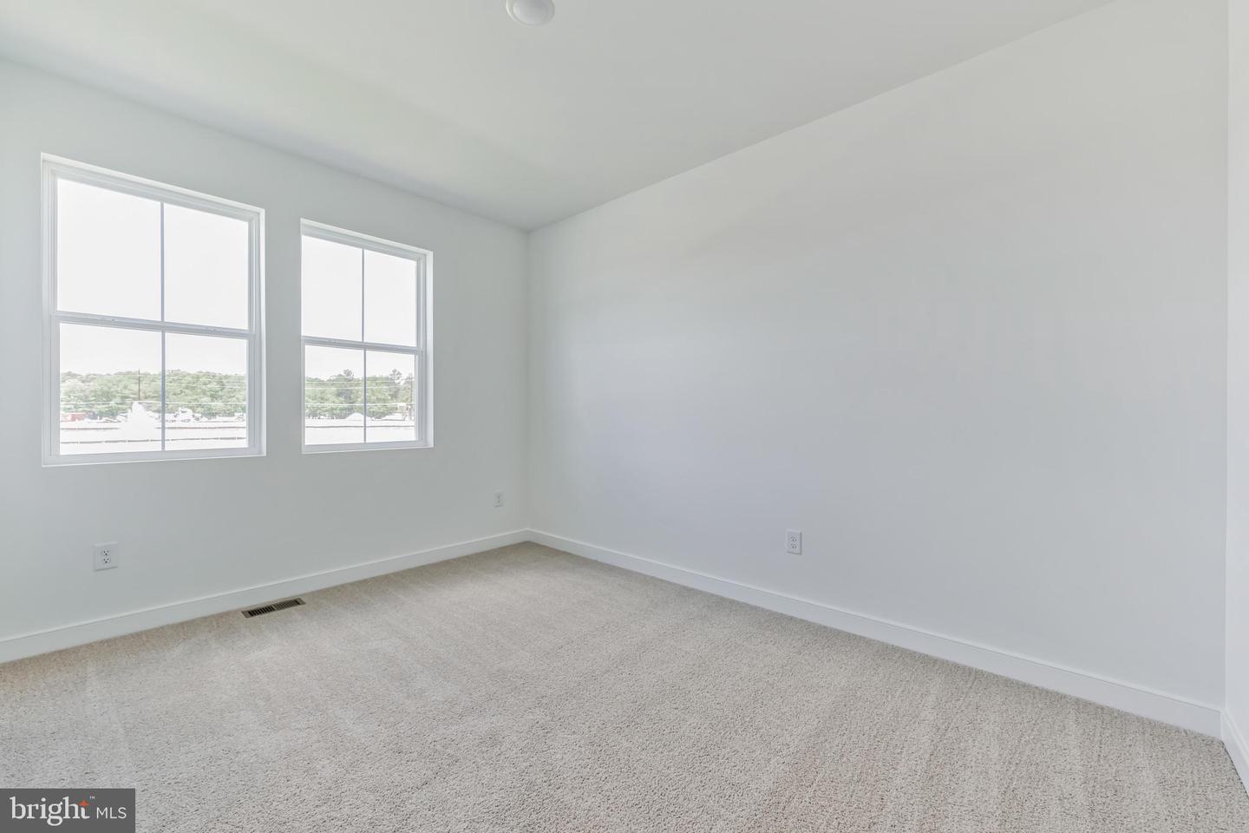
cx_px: 624
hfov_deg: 104.3
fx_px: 486
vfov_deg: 81.2
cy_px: 416
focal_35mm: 14
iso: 100
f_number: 8
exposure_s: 1/15
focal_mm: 14
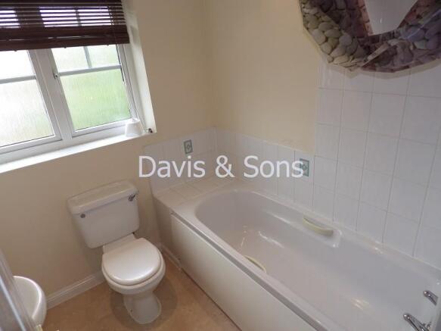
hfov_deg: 76.4
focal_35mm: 22
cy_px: 166
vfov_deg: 61.1
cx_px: 220
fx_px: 280
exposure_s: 1/45
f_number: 3.1
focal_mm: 4
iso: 100
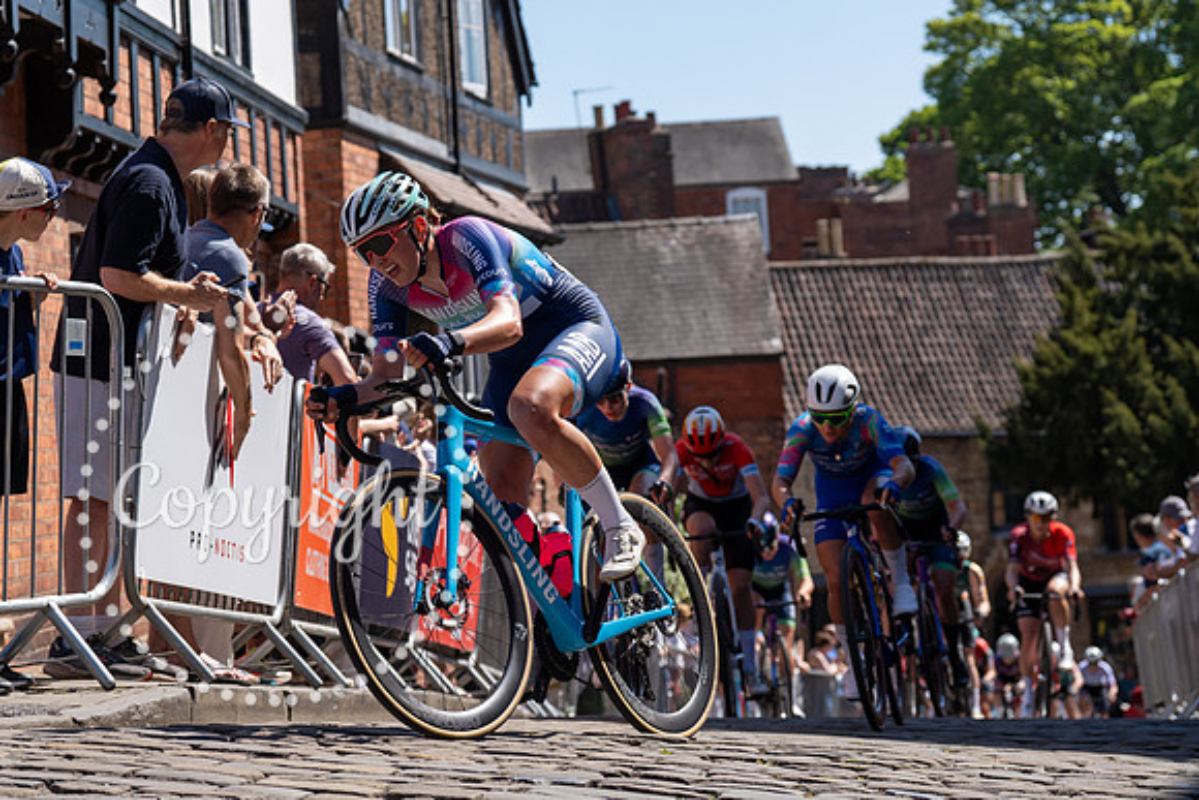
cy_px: 280
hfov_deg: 22.3
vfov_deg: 15.0
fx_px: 3030
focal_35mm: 91
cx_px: 420
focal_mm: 70
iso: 100
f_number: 4
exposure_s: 1/1600
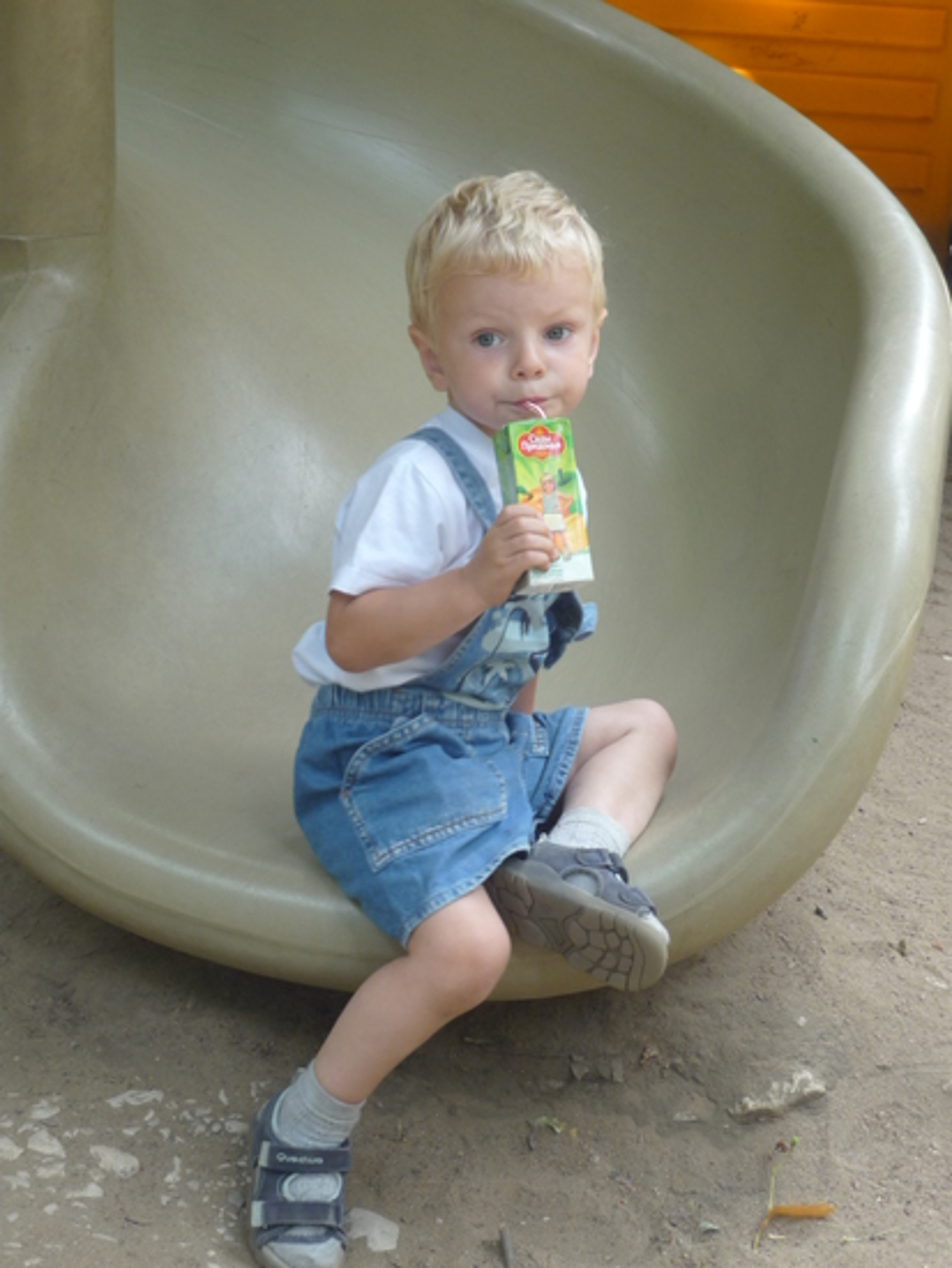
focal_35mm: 62
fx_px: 2272
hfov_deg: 23.7
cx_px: 476
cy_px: 634
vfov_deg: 31.2
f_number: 3.7
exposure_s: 1/60
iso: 125
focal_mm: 10.2
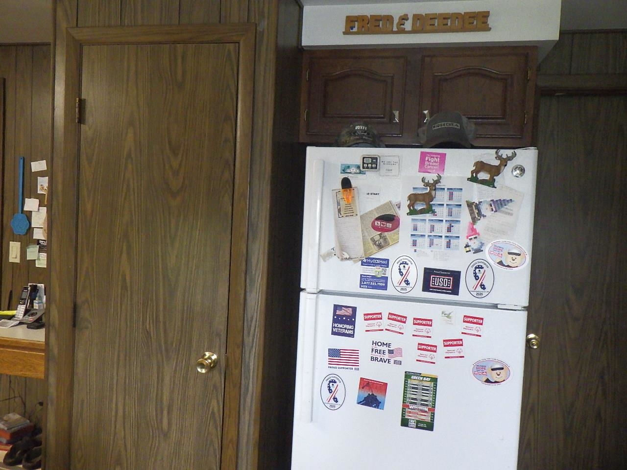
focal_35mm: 28
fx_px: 507
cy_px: 235
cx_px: 314
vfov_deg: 49.7
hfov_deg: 63.4
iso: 1000
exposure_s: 1/60
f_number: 3.5
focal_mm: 5
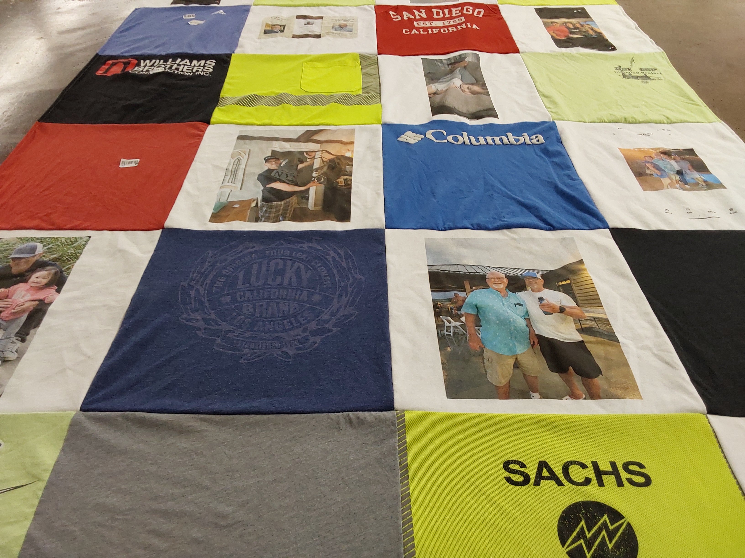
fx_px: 603
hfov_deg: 63.4
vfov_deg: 49.7
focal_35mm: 28
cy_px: 279
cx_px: 372
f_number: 1.9
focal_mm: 2.91
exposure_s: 1/60
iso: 100
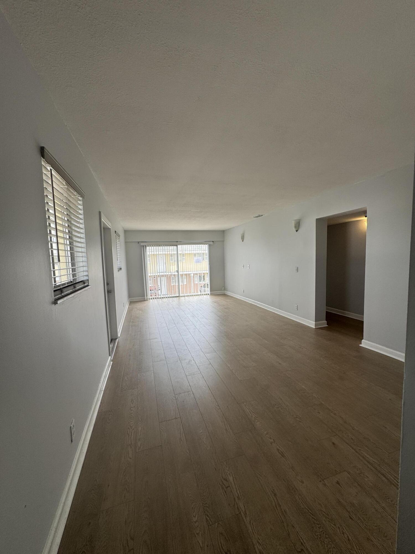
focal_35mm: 14
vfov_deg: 102.1
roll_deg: +2.3
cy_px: 277
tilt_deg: -5.0
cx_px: 208
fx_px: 224
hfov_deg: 85.7
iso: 40
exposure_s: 1/240
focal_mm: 2.22
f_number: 2.2
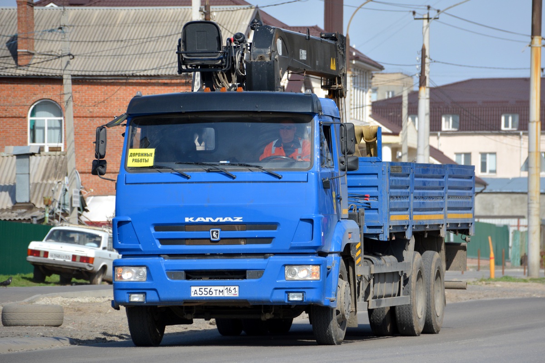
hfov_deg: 8.9
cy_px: 182
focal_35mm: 232
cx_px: 272
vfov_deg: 5.9
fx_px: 3520
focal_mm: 155
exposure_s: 1/1600
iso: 400
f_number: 6.3
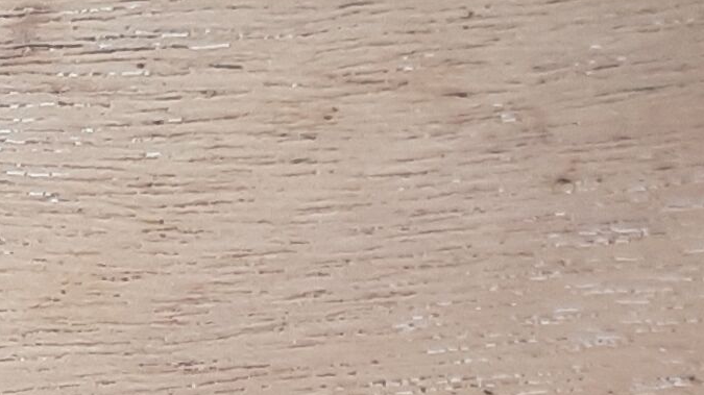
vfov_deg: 5.9
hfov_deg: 10.2
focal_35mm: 180
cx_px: 1766
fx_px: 3359
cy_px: 1421
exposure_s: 1/234
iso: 40
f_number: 1.9
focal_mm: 3.6
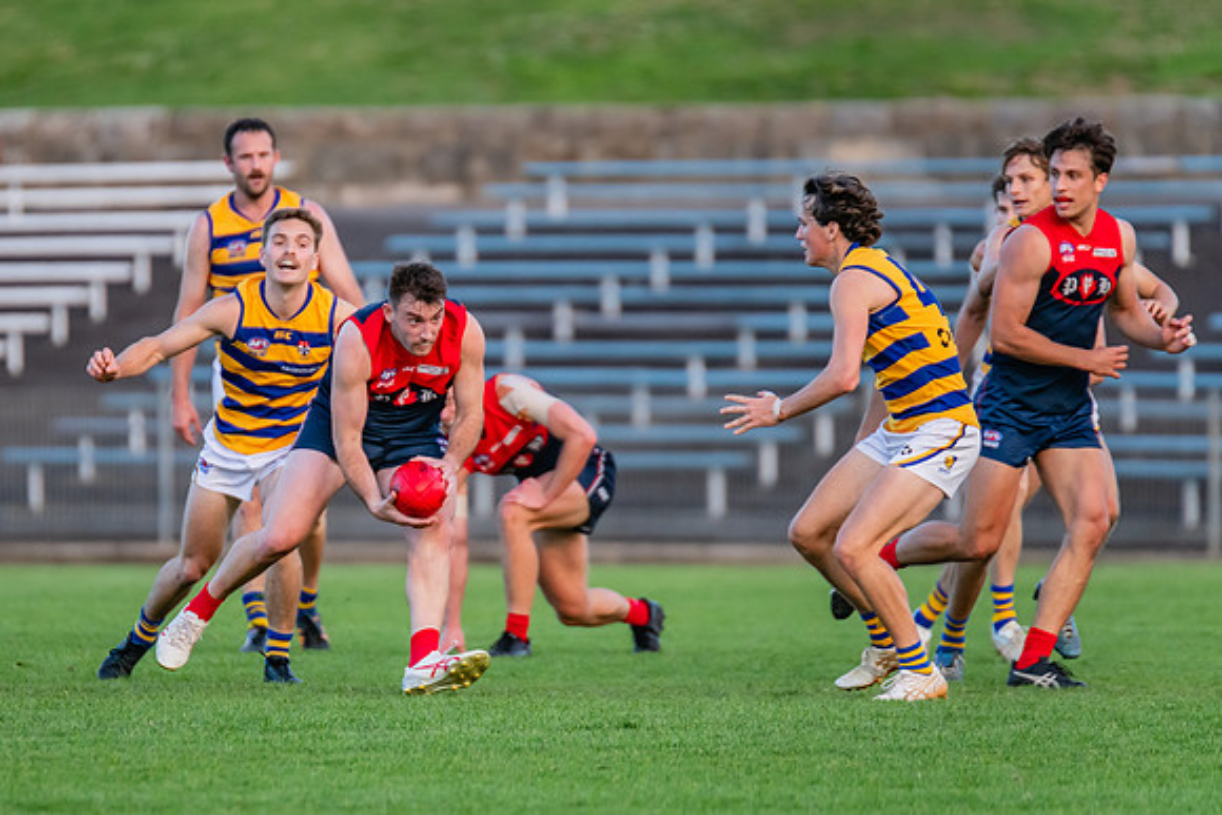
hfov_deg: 3.6
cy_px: 462
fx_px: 19532
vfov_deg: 2.4
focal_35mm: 575
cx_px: 390
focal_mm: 420
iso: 1600
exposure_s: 1/1250
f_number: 4
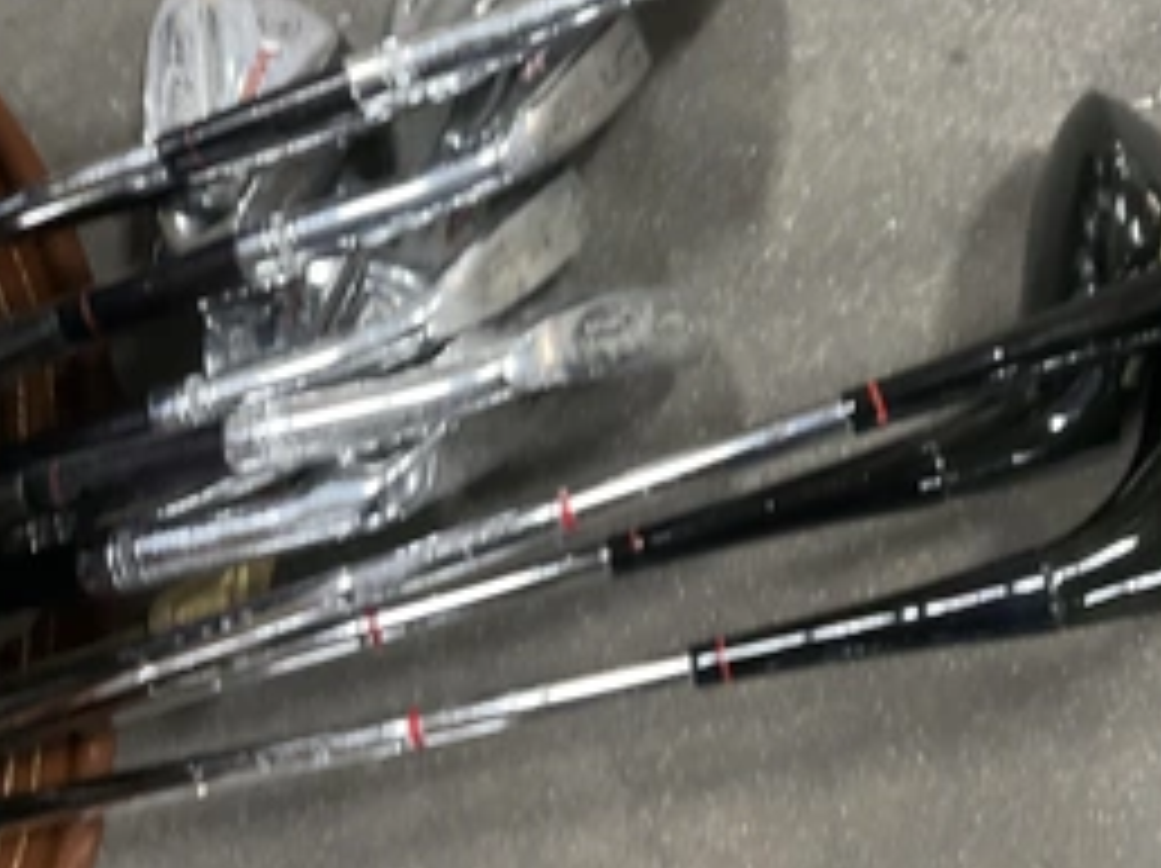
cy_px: 256
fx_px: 1508
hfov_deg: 41.6
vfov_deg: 31.7
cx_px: 760
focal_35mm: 45
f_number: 1.8
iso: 320
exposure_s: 1/30
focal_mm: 3
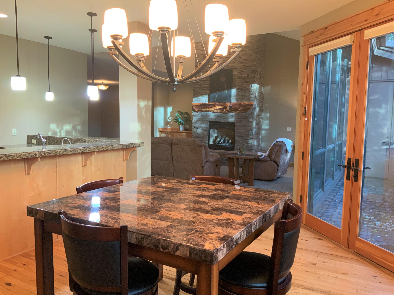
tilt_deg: -4.9
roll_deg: -1.2
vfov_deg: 48.2
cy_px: 148
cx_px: 197
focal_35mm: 29
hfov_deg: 61.7
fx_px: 330
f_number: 1.8
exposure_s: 1/60
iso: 160
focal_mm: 3
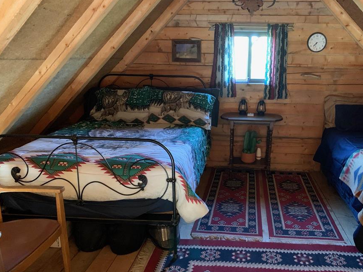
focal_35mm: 31
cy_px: 152
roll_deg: -0.2
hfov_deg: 58.0
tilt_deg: -13.9
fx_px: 325
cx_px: 214
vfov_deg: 45.3
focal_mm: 4.25
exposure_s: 1/15
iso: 800
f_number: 1.8
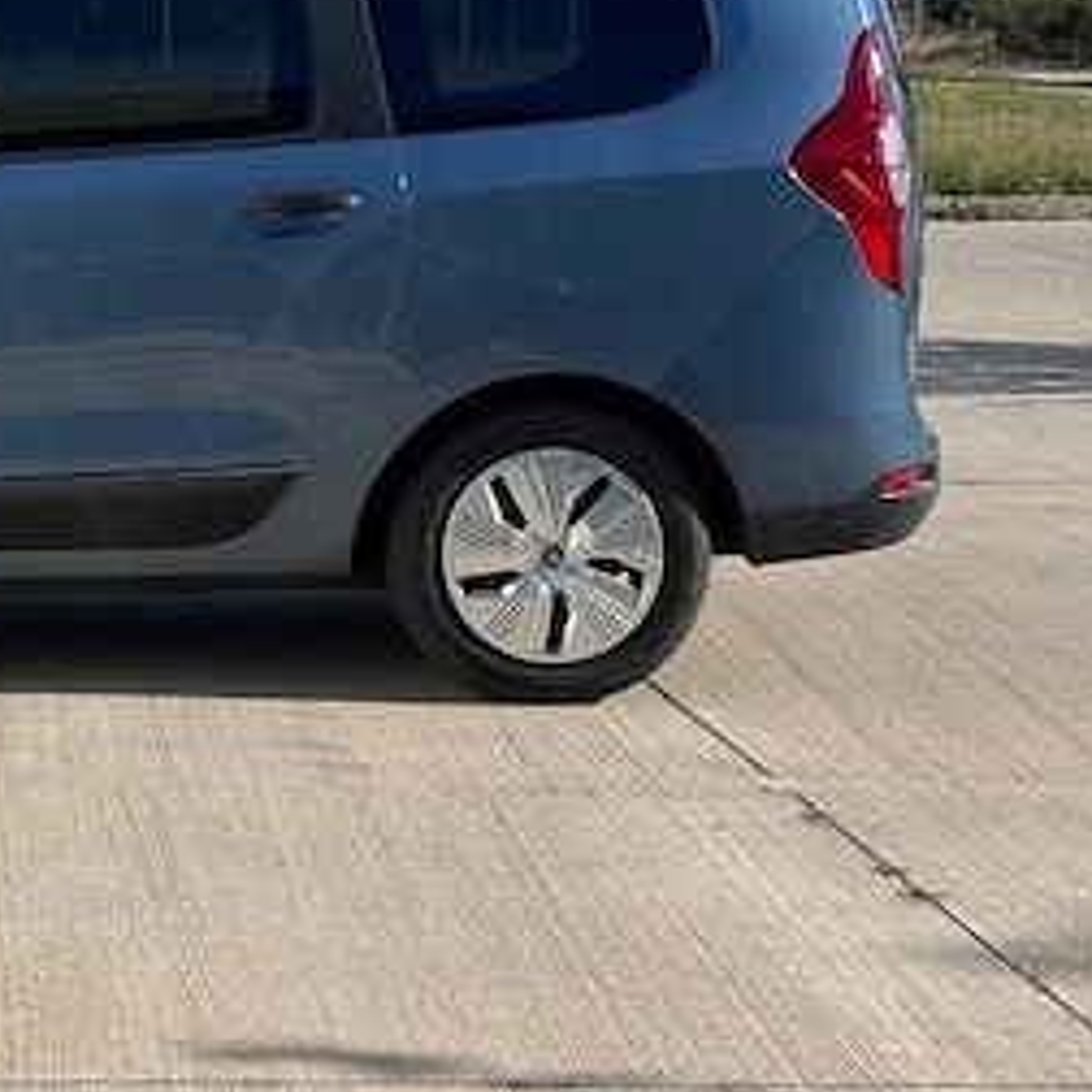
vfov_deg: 17.2
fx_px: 3605
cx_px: -152
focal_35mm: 101
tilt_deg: -5.8
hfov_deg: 16.6
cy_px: 351
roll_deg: +0.9
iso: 64
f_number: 1.78
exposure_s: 1/4608
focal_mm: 6.76
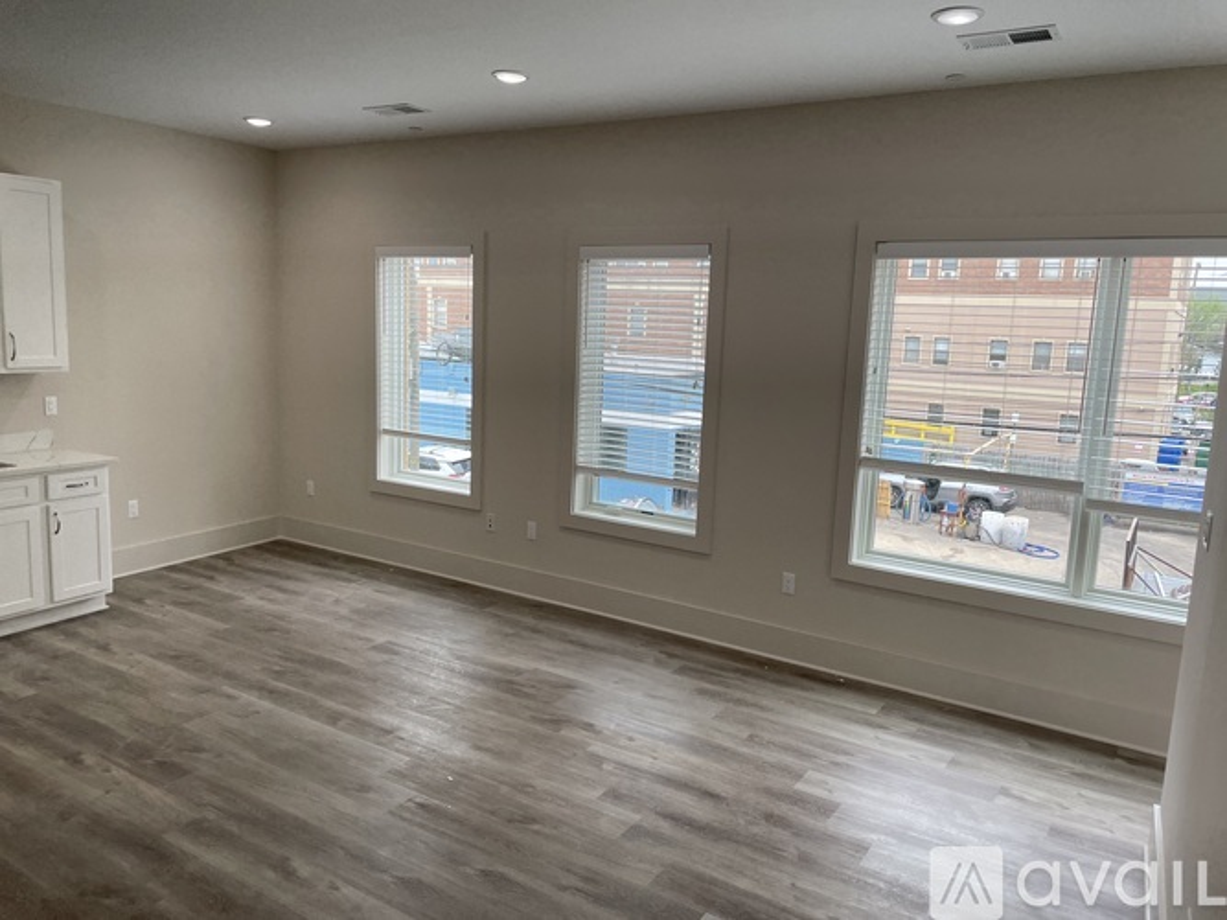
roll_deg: -2.4
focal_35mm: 26
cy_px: 460
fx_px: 921
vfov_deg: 53.0
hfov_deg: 67.3
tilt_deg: -8.7
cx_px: 614
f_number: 1.6
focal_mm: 4.2
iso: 32
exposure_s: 1/172
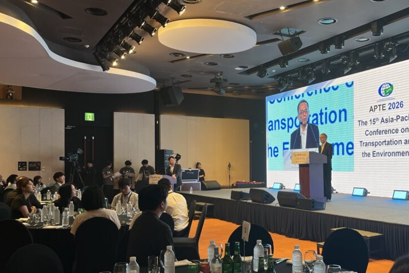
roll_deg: +0.2
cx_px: 275
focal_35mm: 38
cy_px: 160
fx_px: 432
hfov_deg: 49.7
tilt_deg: +0.3
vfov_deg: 35.0
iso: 64
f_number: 1.6
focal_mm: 5.1
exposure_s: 1/120
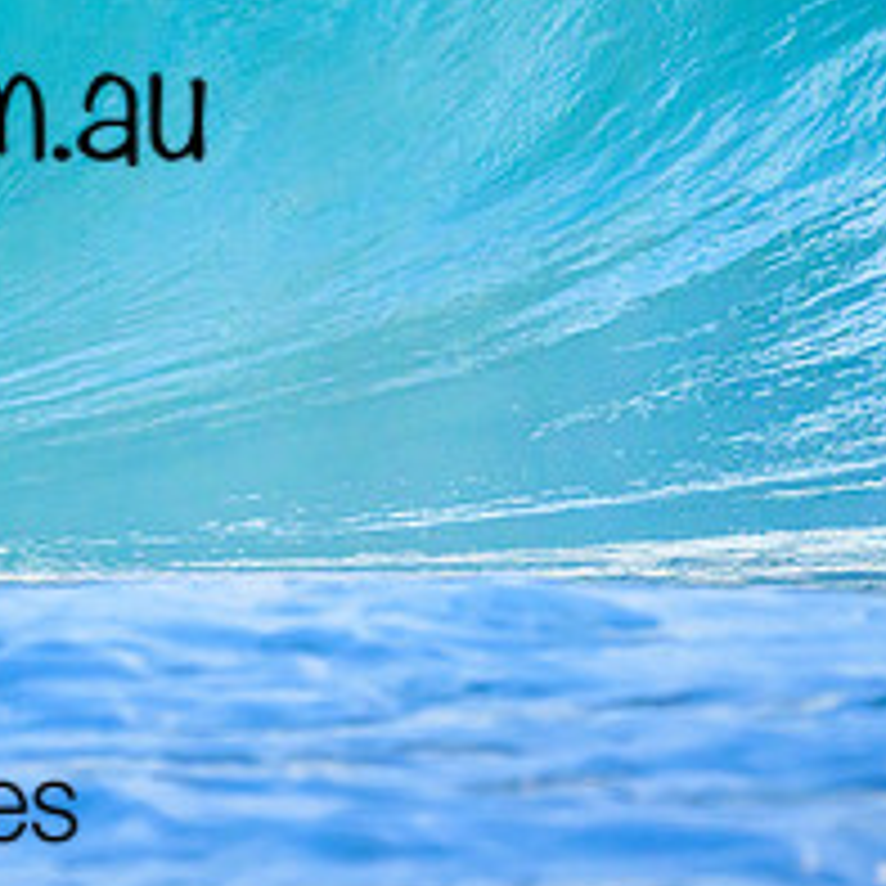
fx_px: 58002
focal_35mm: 2003
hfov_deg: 0.9
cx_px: -270
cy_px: 56
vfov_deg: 0.9
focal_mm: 800
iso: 3600
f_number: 6.3
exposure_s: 1/2500
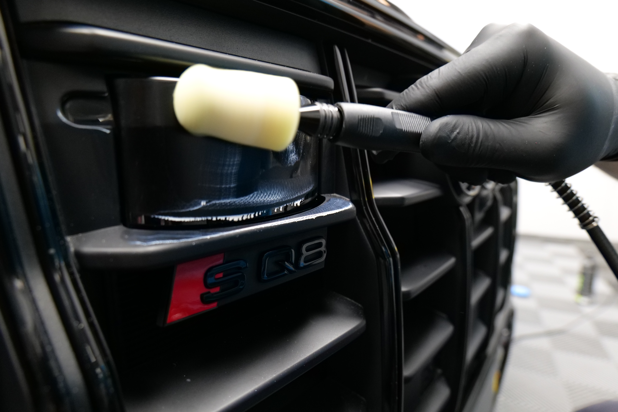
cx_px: 309
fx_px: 343
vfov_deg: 61.9
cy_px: 206
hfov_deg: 84.0
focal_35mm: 20
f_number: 5.6
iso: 5000
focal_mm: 20
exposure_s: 1/60
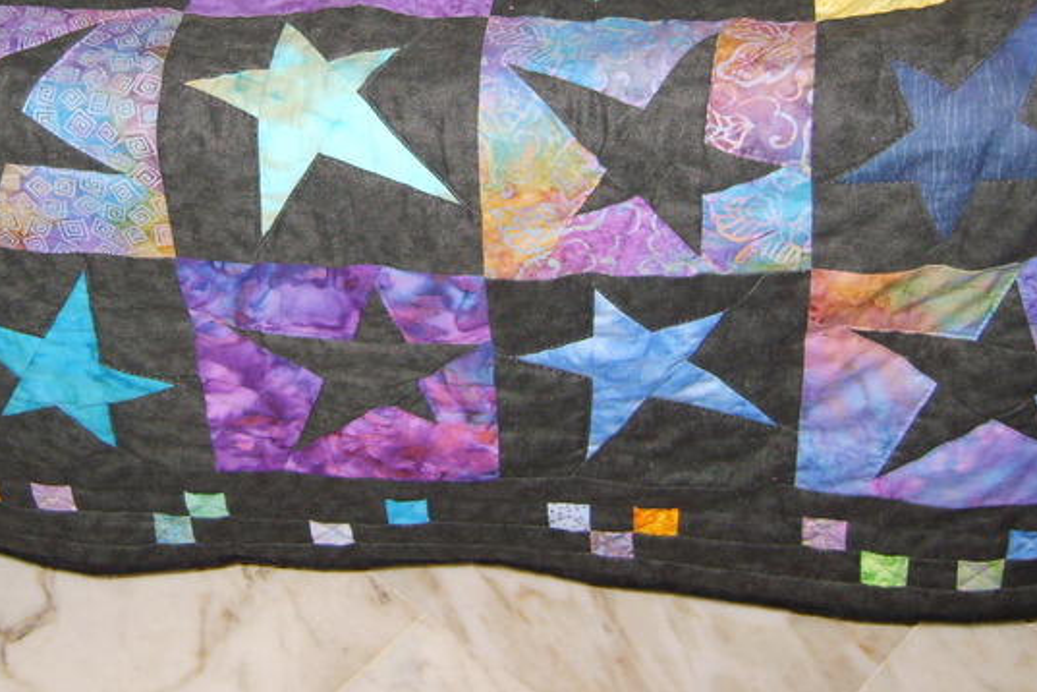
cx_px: 369
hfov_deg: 32.7
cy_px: 47
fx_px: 1757
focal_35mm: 61
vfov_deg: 21.7
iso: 100
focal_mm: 7.4
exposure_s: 1/30
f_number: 2.8
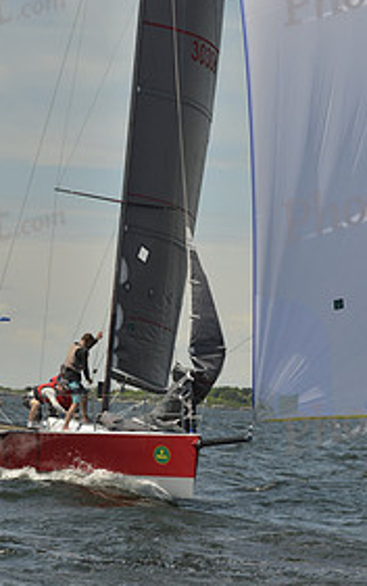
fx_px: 2620
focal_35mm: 164
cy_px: 111
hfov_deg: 8.0
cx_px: 174
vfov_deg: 12.7
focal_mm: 78
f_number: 9
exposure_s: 1/1600
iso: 280
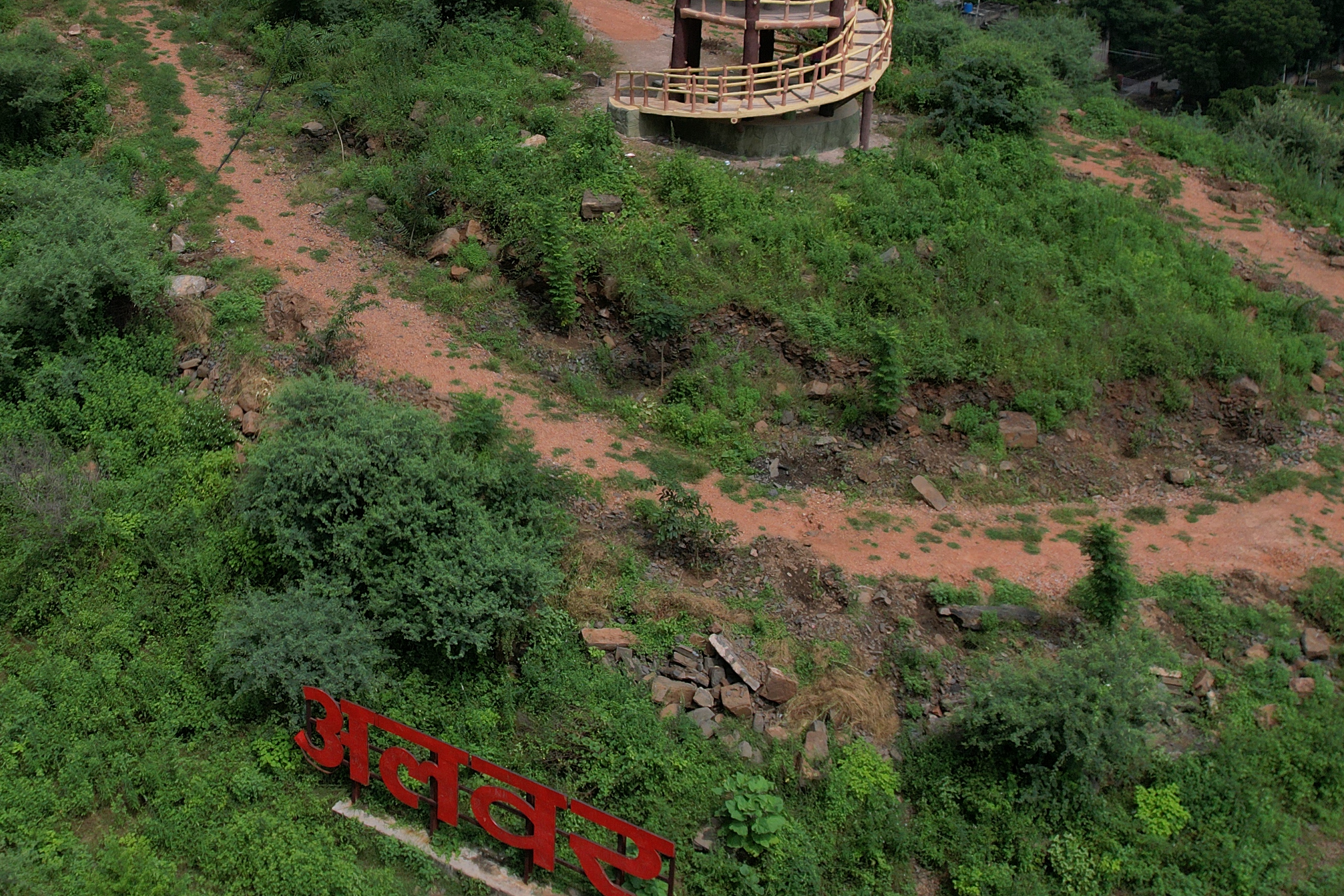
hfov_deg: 42.5
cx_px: 362
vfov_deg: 29.2
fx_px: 1680
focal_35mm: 45
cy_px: 176
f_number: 2.8
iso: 100
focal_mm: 8.38
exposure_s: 1/3200
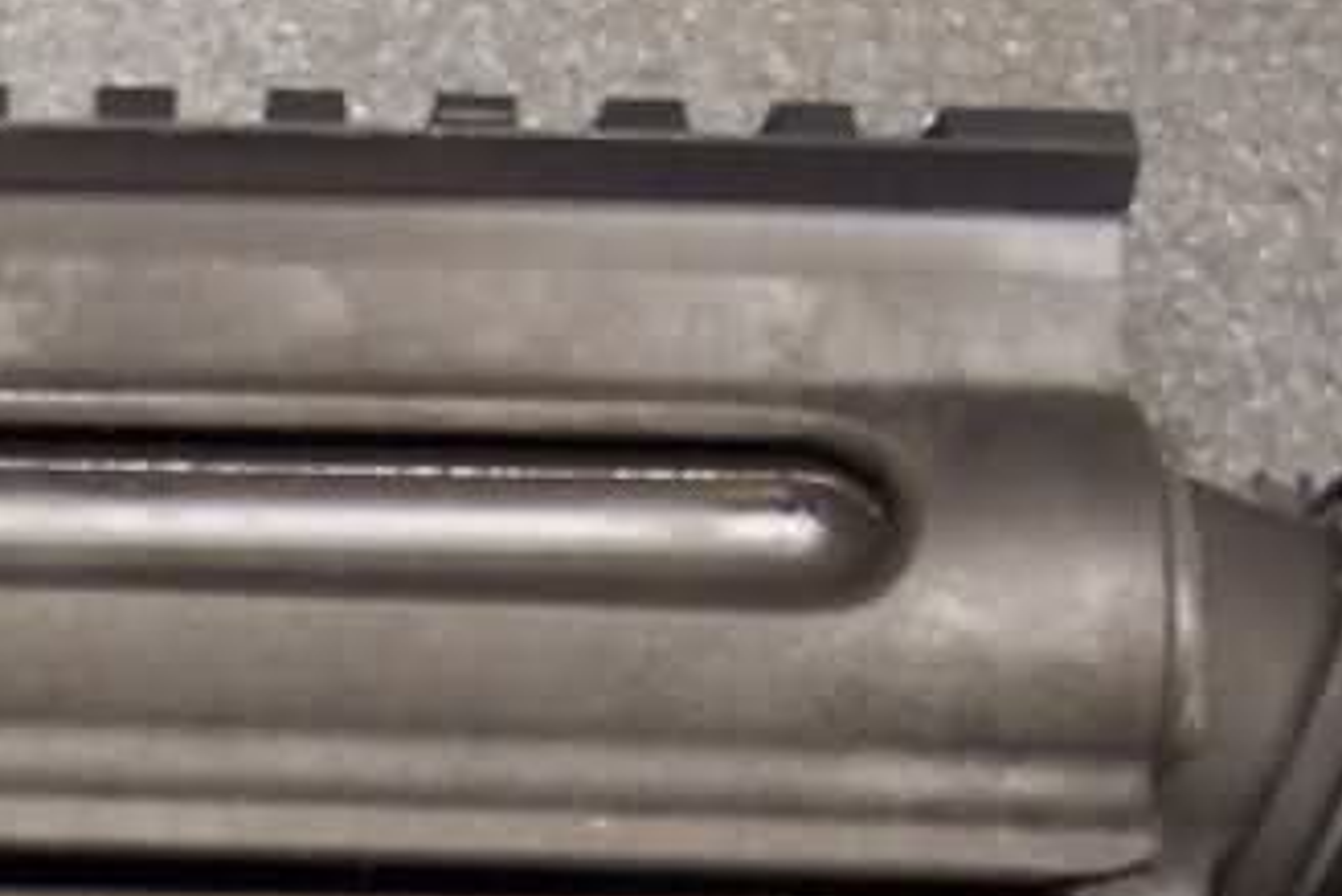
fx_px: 4662
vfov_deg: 10.8
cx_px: 98
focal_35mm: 125
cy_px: 990
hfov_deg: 16.1
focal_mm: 8
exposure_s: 1/8
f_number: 2.8
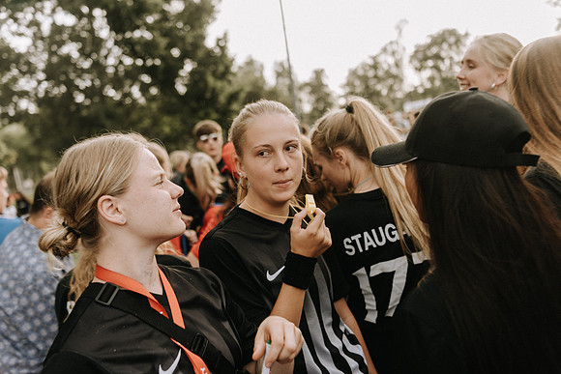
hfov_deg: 63.6
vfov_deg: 45.0
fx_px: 452
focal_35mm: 29
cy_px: 187
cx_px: 280
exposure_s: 1/400
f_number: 2.8
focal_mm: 29
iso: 140
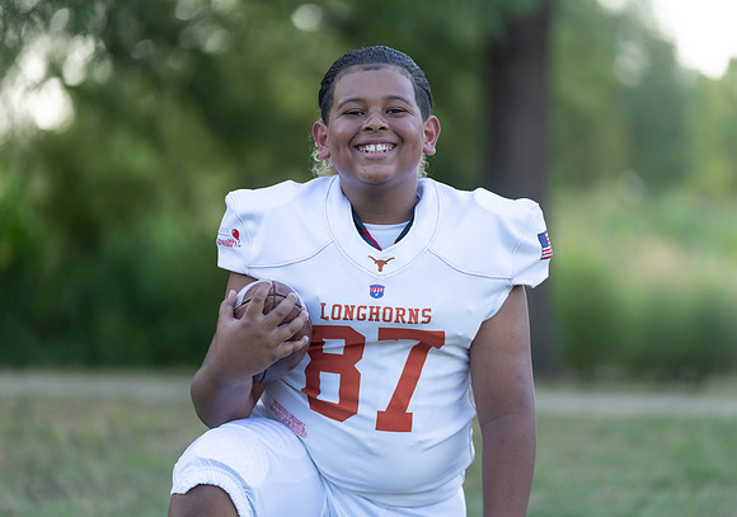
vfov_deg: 7.9
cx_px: 385
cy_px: 253
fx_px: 3755
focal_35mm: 180
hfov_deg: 11.2
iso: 200
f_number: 2.8
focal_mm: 167
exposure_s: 1/400
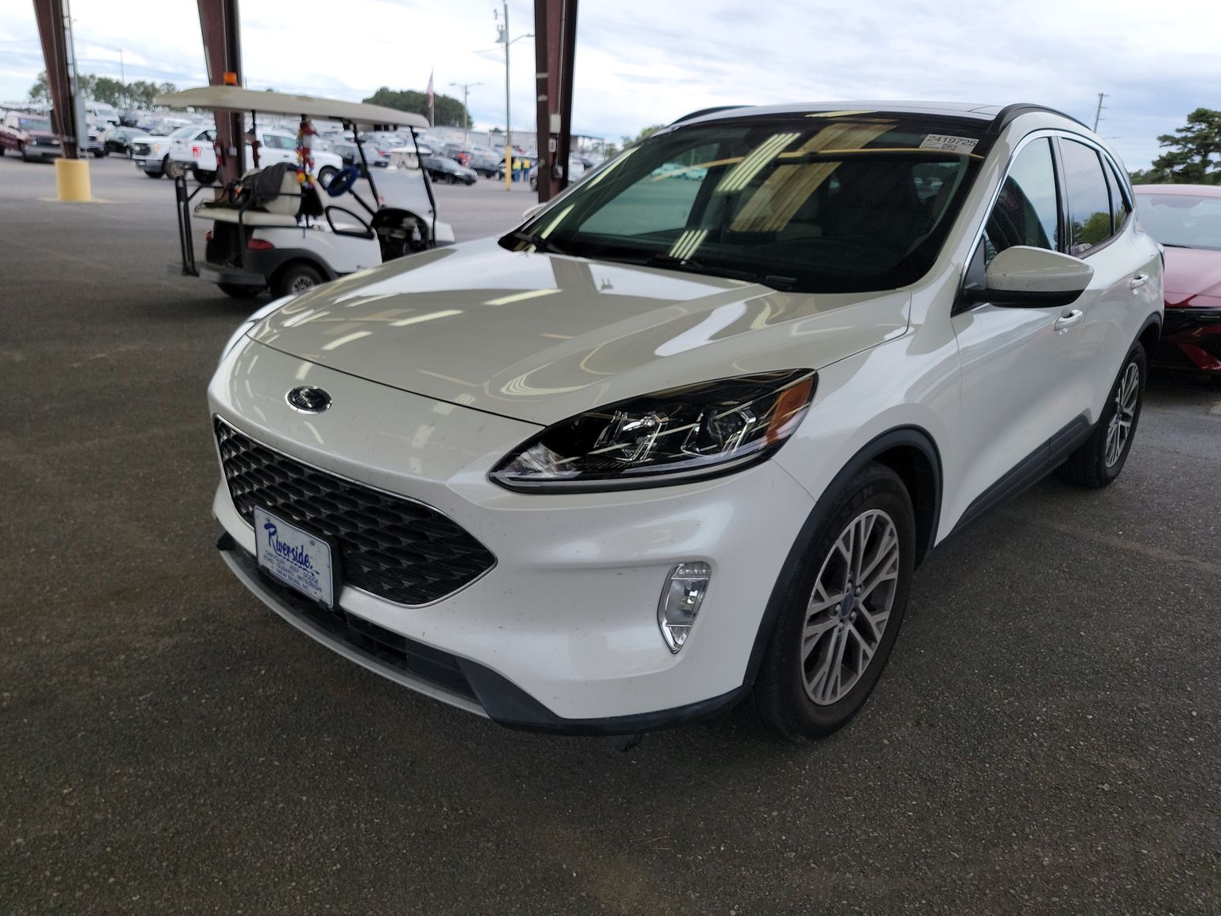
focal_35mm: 25
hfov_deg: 69.4
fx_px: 882
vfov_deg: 54.9
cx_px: 634
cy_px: 444
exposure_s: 1/350
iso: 50
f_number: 1.8
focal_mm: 6.7
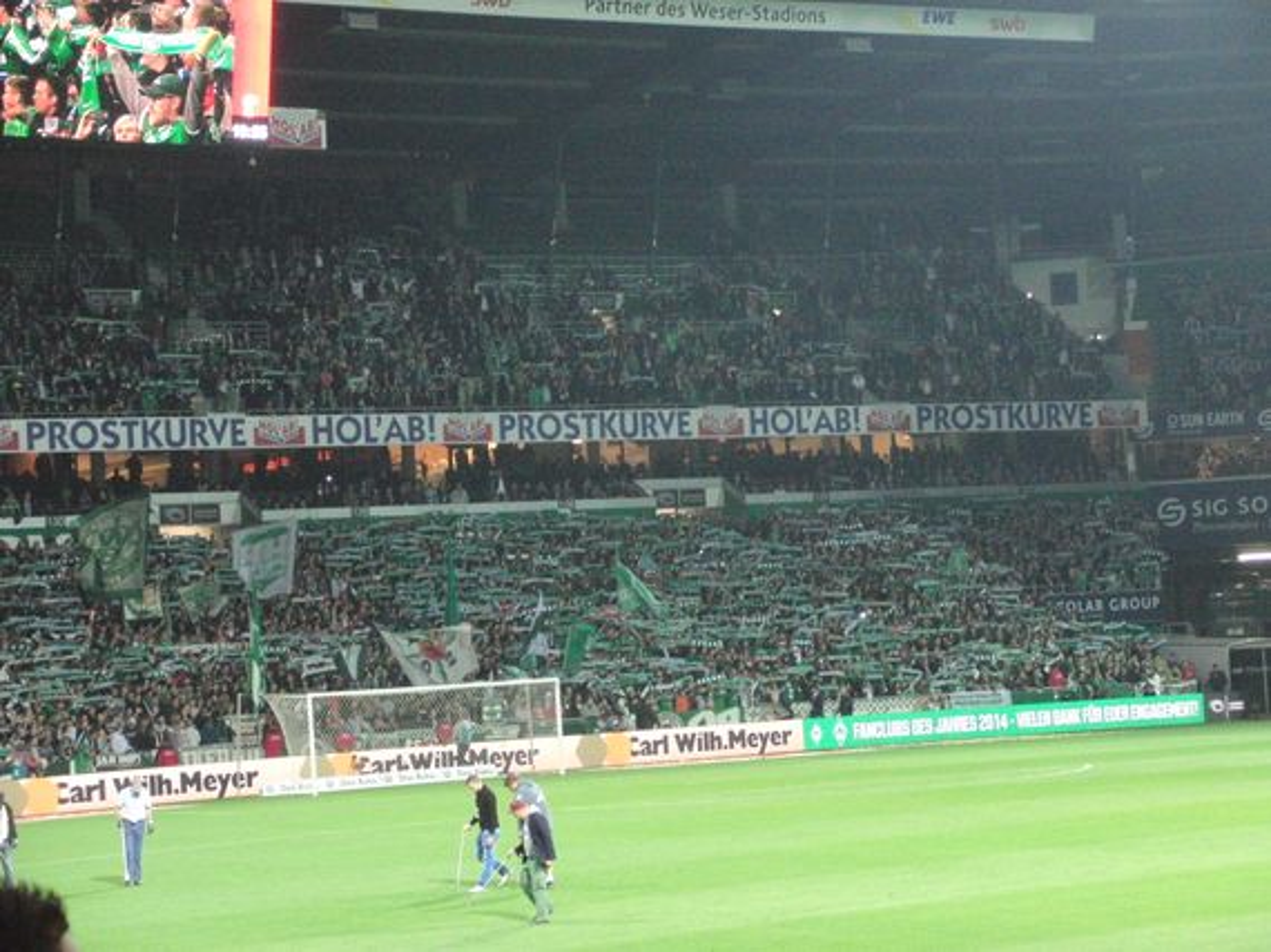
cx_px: 636
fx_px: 3560
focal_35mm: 97
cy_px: 476
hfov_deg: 20.2
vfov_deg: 15.2
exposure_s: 1/60
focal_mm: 16.87
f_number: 4.2
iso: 800
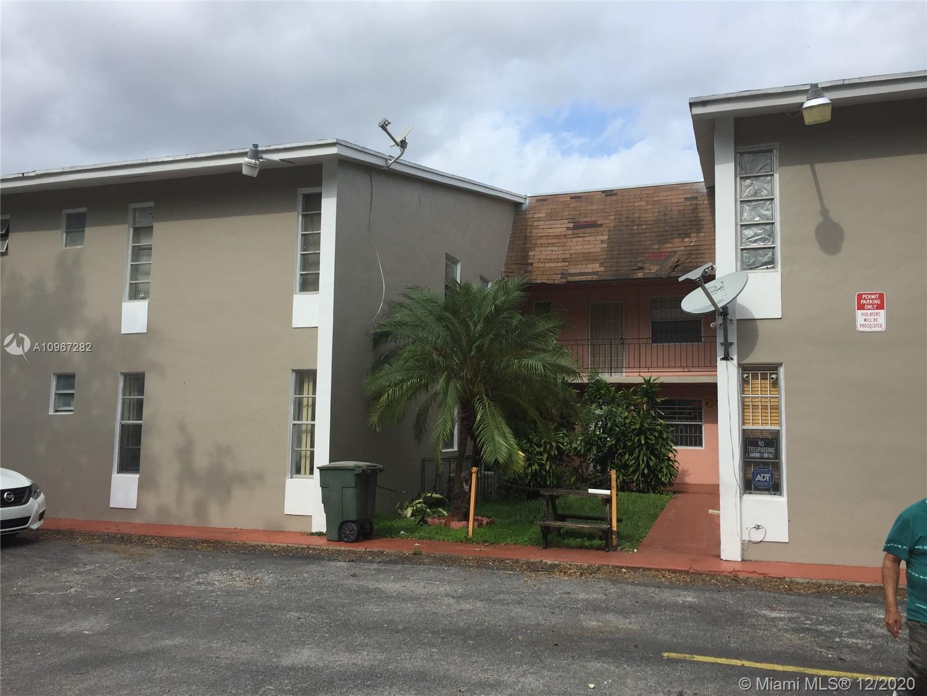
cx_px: 464
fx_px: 777
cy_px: 348
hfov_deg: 61.7
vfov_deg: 48.2
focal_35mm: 29
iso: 32
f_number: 2.2
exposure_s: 1/1582
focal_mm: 4.15
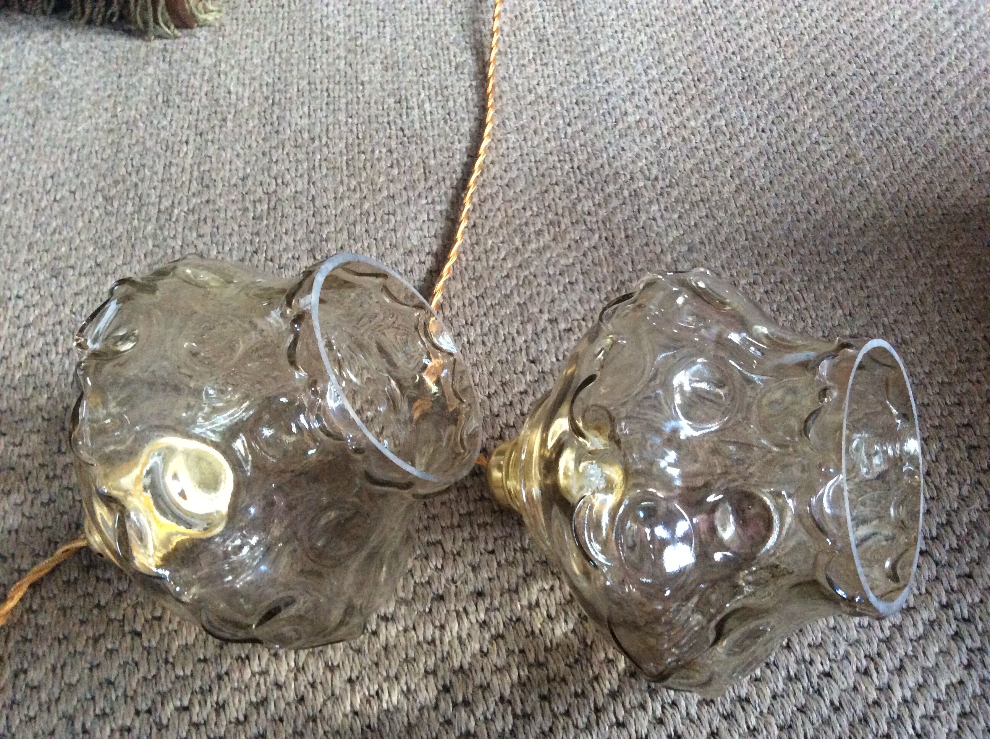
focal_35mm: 32
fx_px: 914
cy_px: 370
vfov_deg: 44.1
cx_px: 495
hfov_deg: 56.9
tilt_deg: -55.9
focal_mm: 3.3
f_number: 2.4
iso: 320
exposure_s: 1/25
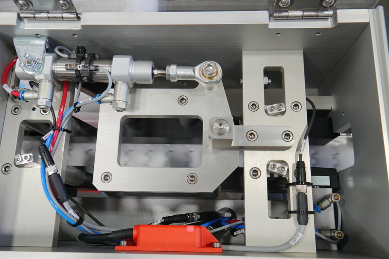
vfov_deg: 40.0
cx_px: 194
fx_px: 356
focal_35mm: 33
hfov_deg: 57.2
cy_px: 130
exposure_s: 1/125
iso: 1600
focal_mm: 22
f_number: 7.1
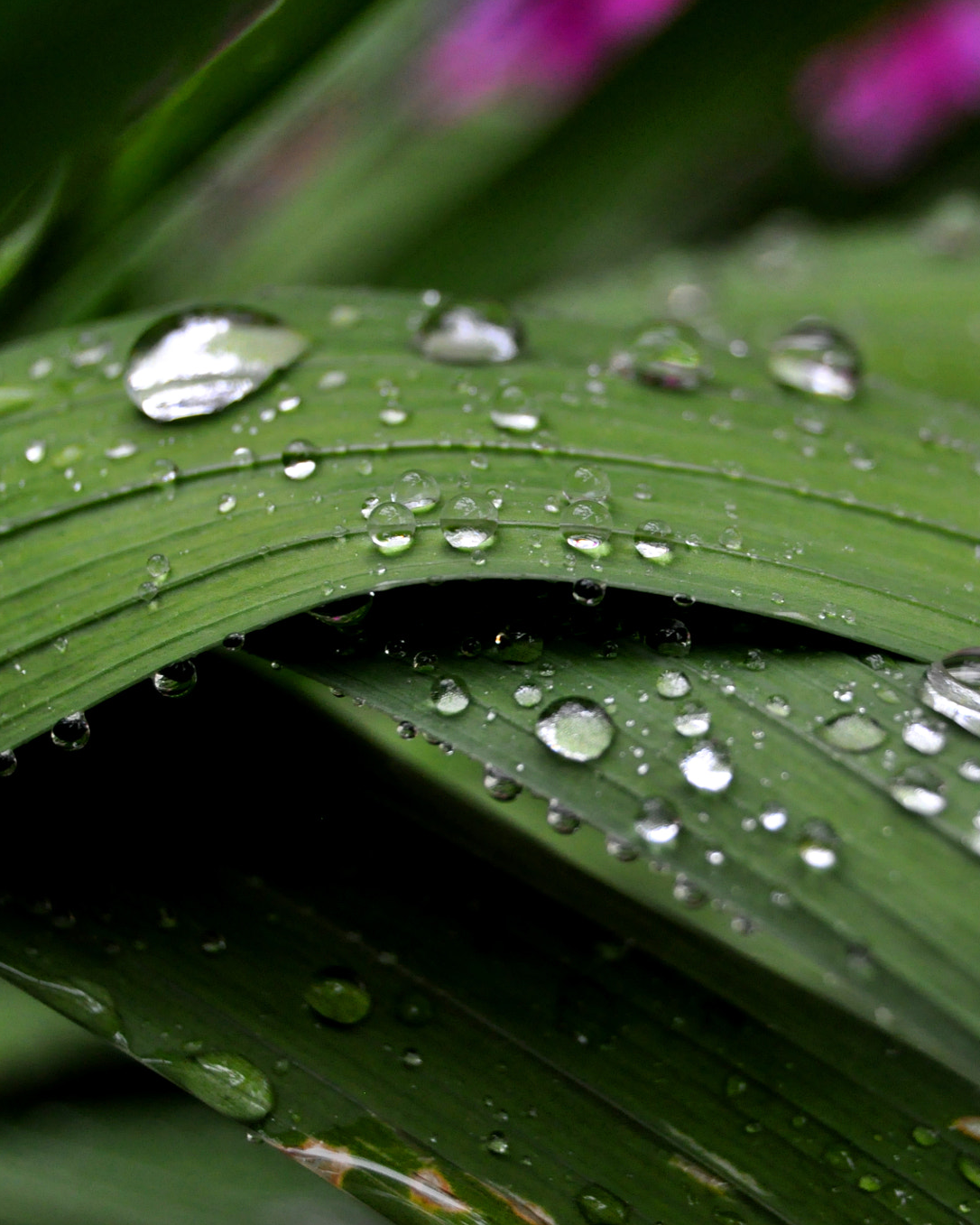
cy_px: 612
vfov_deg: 16.5
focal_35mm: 117
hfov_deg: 13.2
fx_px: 4230
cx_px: 763
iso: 800
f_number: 5.6
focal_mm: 55
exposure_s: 1/50
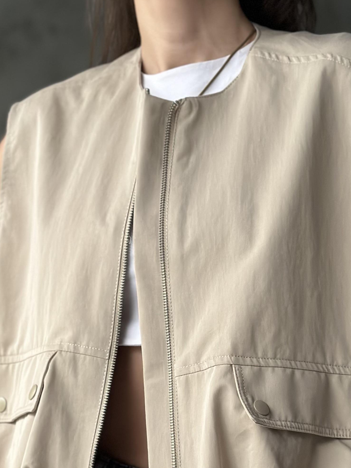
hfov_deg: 15.1
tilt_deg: +0.1
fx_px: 1325
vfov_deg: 19.8
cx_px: 203
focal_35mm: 98
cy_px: 387
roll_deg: +0.0
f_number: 1.78
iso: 320
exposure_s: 1/60
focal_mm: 6.86
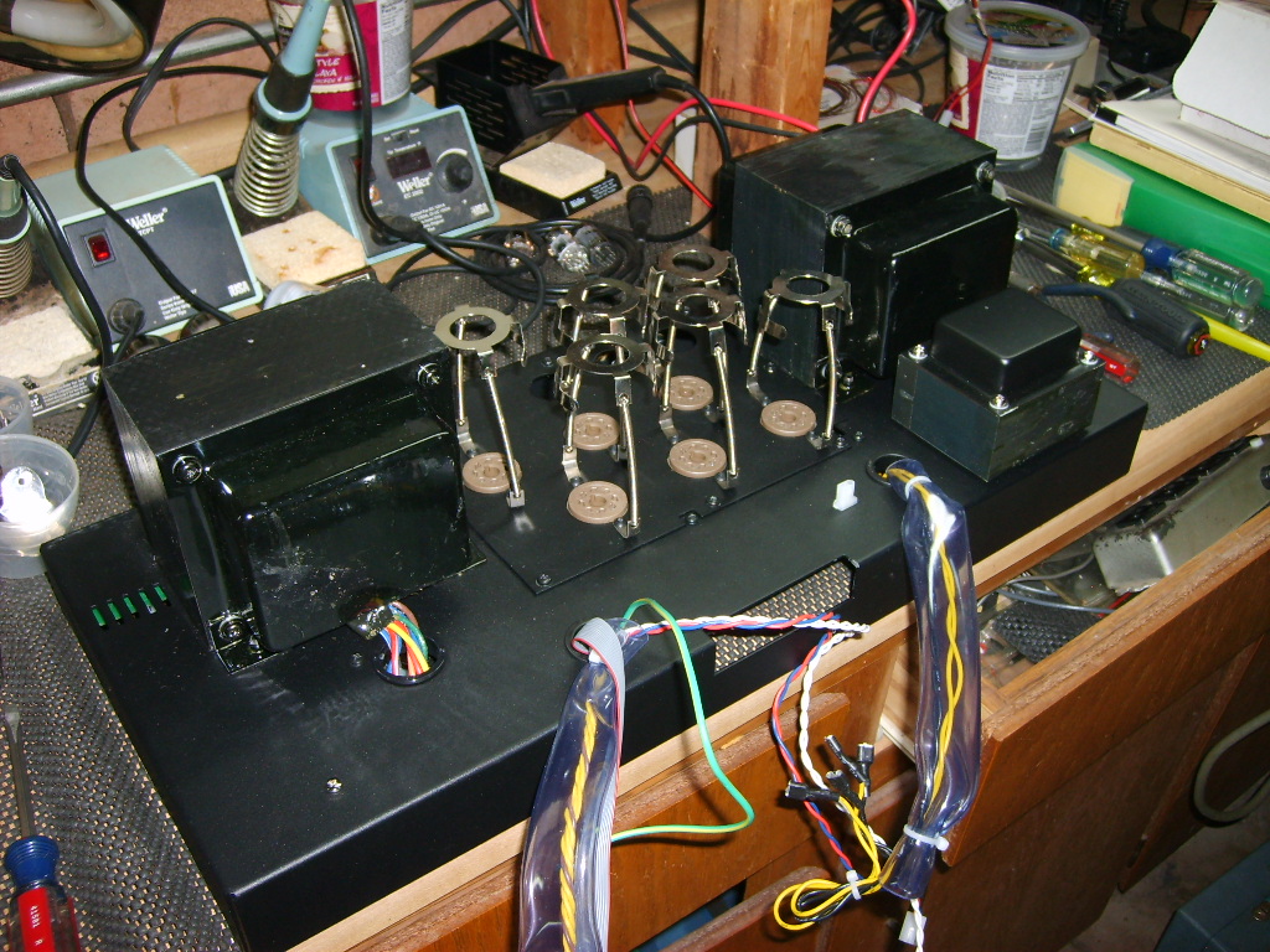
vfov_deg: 40.7
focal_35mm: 35
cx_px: 635
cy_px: 476
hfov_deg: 52.6
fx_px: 1284
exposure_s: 1/30
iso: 100
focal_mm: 5.8
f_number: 2.8
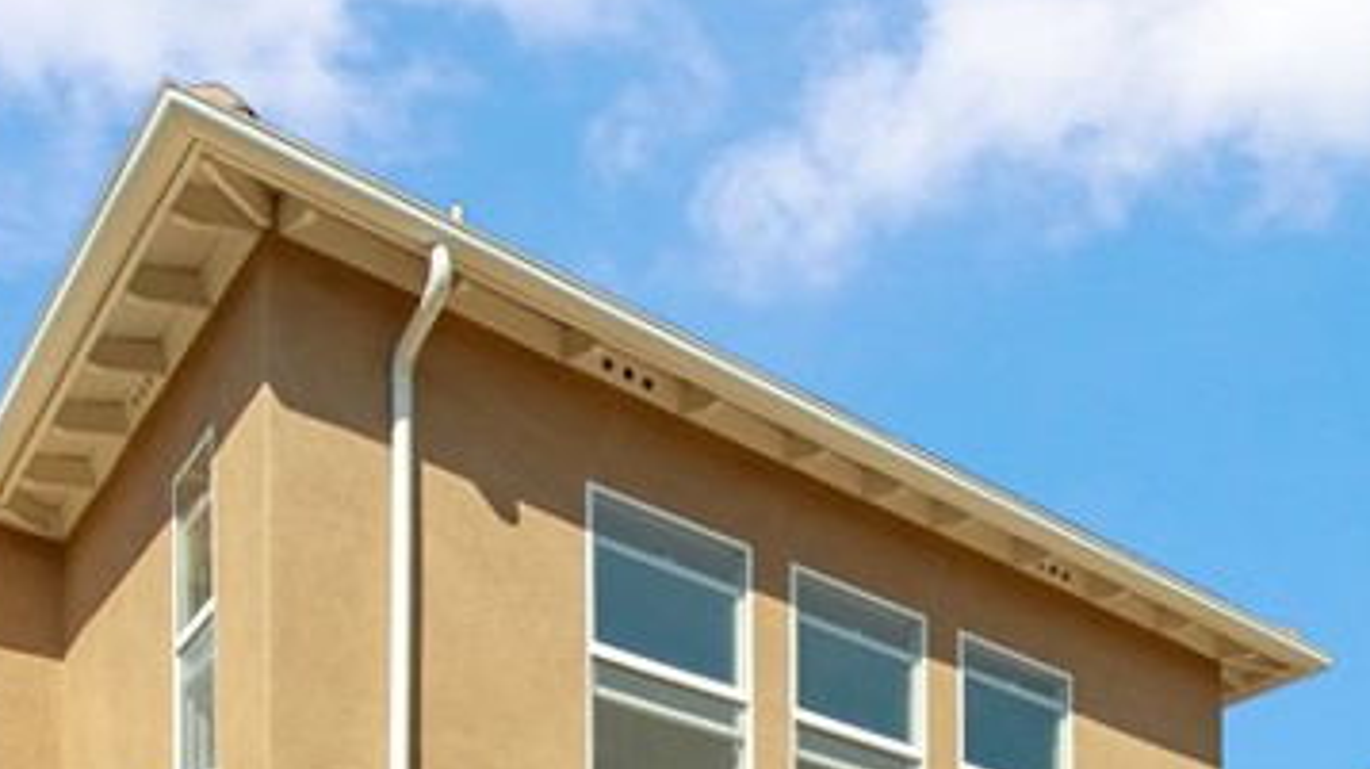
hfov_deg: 47.0
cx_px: 983
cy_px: 1261
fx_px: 1525
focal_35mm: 42
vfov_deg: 21.7
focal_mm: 14
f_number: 10
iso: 200
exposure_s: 1/400
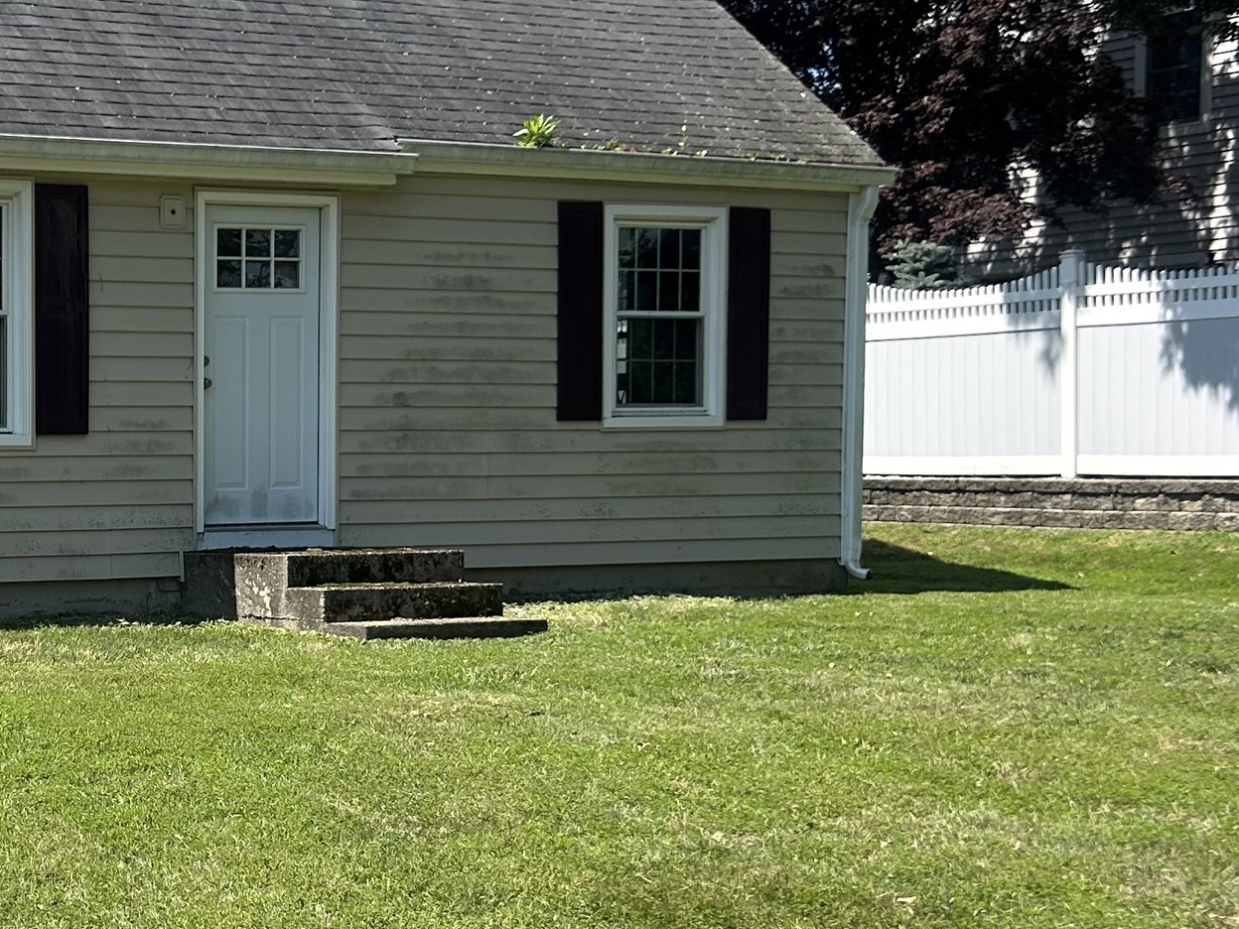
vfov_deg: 22.9
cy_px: 599
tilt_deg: -2.9
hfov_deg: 27.9
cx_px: -80
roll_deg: +0.8
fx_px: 2291
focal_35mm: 64
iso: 50
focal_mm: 5.7
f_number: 1.5
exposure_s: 1/2915
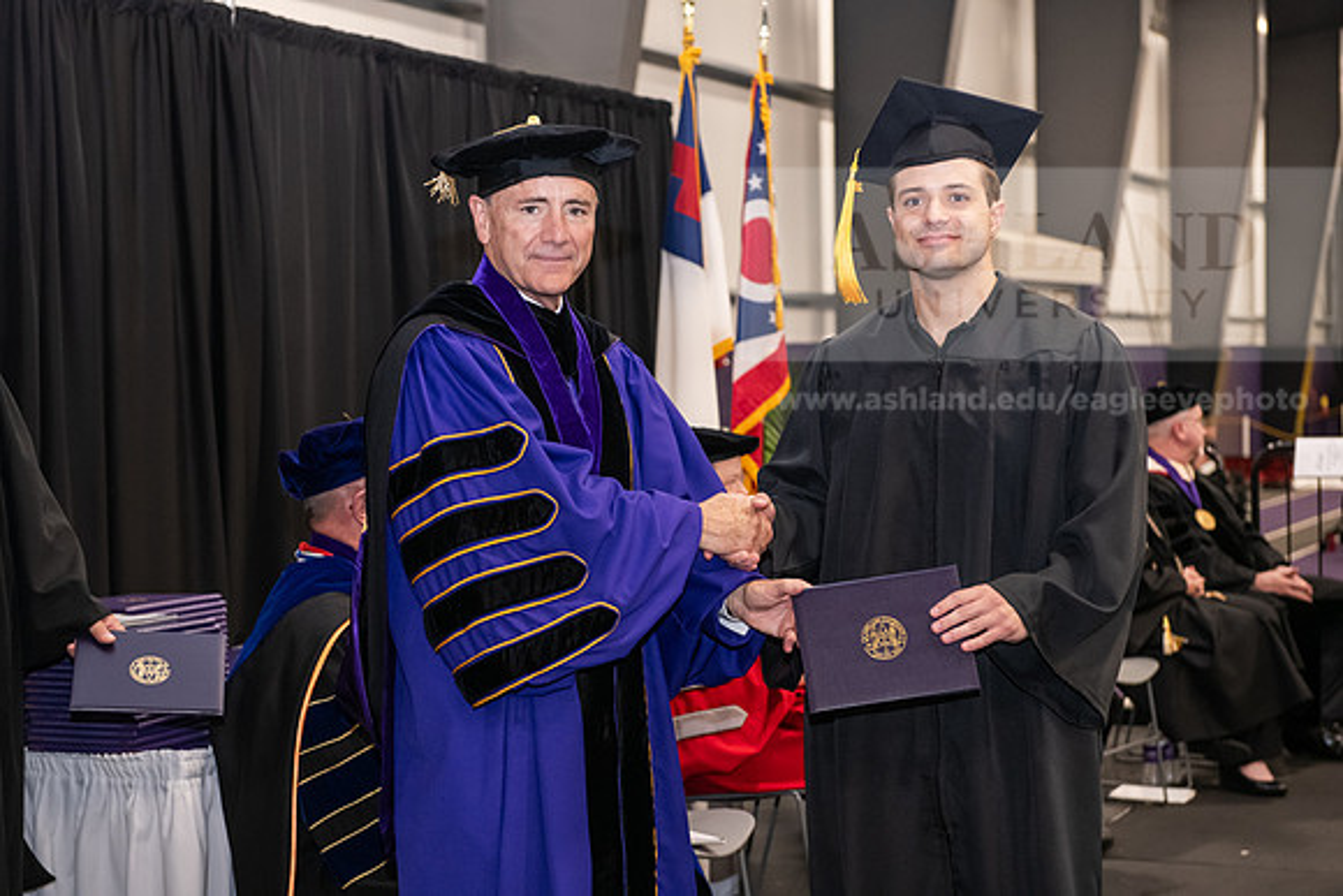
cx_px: 672
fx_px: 2612
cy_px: 448
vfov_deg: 19.5
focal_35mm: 70
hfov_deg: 28.8
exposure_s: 1/125
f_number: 5
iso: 2500
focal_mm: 70
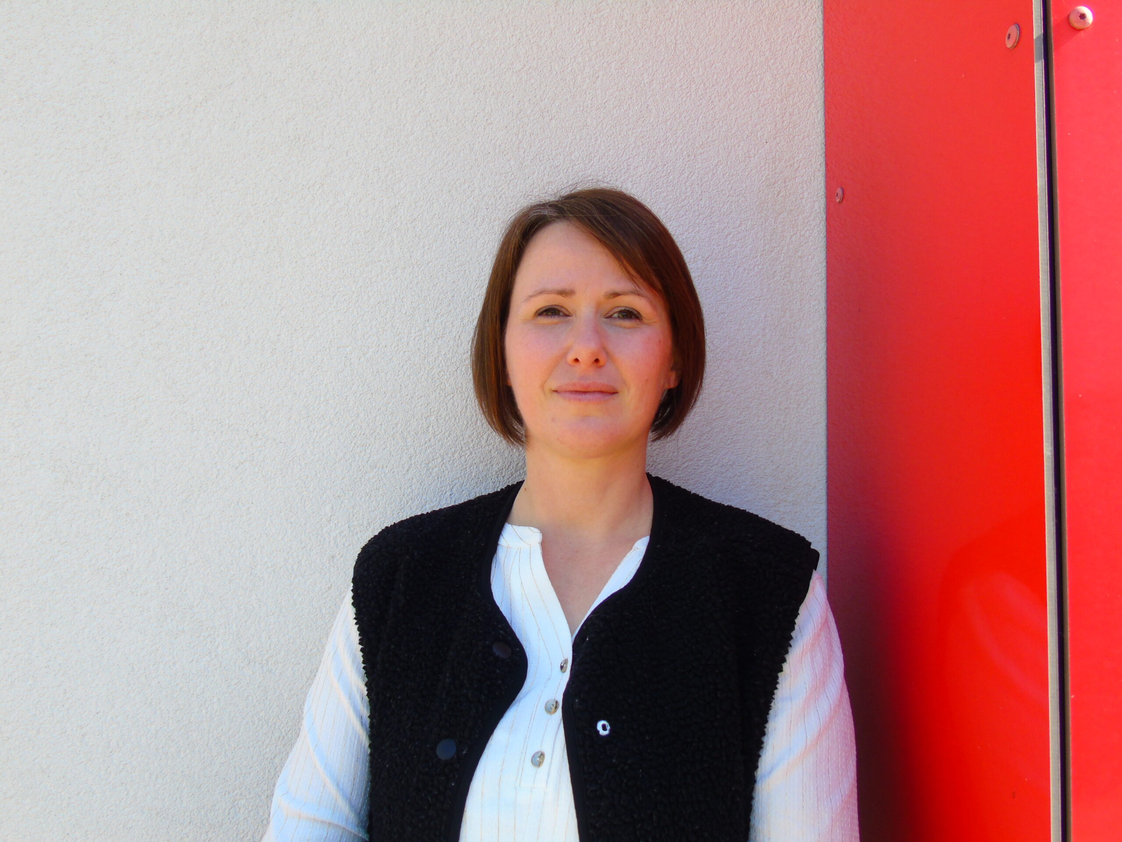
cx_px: 561
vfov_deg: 48.2
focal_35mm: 29
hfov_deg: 61.7
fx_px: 940
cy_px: 421
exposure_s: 1/160
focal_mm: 5.2
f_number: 3.6
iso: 80
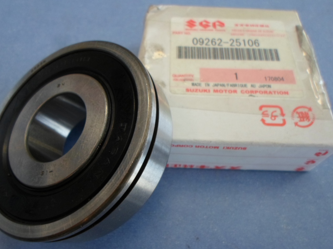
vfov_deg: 53.0
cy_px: 128
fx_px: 250
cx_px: 163
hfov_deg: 67.3
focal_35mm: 26
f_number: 2.5
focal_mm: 4.5
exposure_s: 1/90
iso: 80
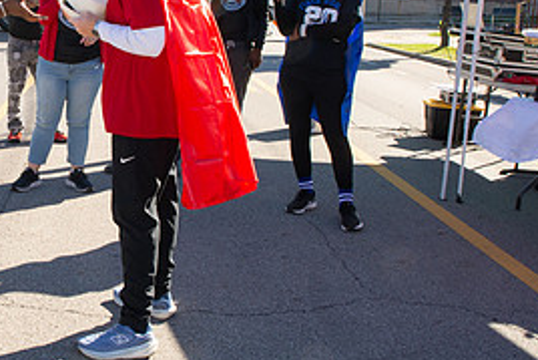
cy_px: 116
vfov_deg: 25.9
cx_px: 24
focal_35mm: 52
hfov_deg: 35.2
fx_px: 777
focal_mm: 24
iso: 800
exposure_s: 1/160
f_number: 16
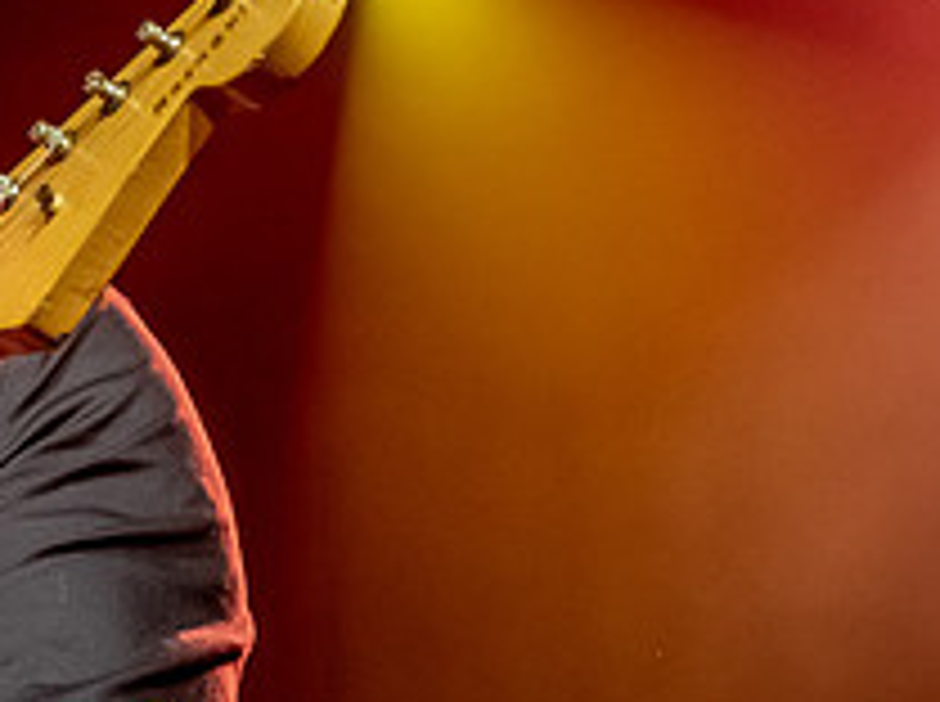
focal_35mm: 178
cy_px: 340
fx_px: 4825
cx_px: -292
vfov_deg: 8.3
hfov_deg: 10.9
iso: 1600
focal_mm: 32
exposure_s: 1/200
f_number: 4.5
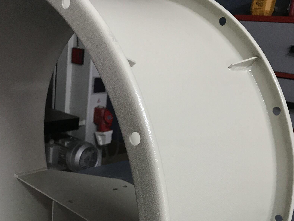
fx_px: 391
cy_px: 172
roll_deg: -3.9
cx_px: 104
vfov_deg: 30.9
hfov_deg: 40.8
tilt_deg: -19.0
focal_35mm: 46
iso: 40
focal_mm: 3.99
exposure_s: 1/17
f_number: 1.8
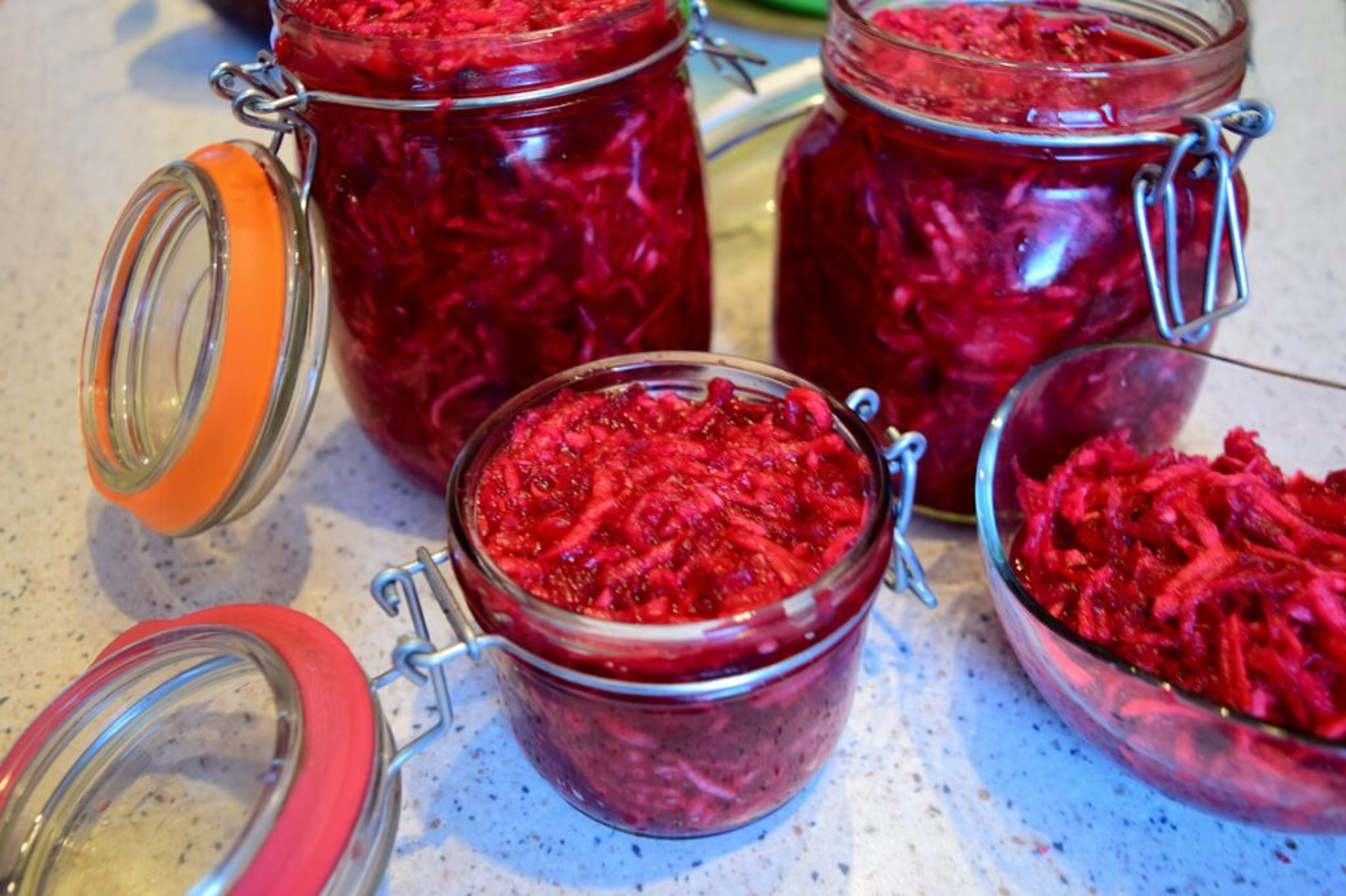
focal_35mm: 30
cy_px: 448
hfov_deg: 61.9
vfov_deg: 43.6
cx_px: 673
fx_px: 1121
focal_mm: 20
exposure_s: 1/3
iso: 250
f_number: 4.5
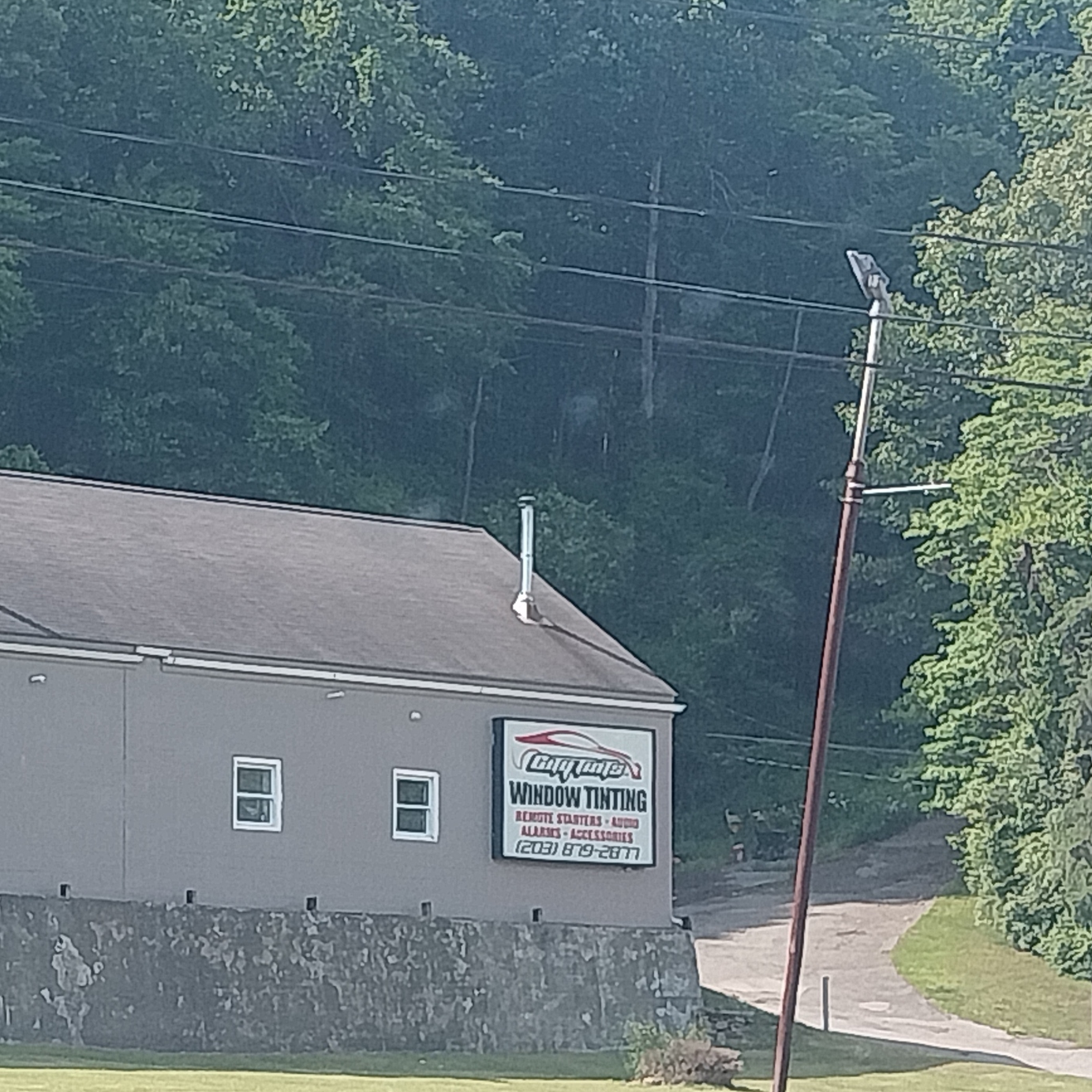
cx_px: -43
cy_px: 826
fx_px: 1820
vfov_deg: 32.7
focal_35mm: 51
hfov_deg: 30.6
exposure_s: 1/218
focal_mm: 4
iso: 20
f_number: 1.8
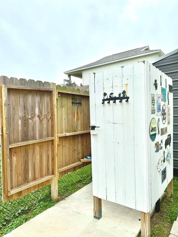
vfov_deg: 71.6
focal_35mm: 24
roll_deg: +1.5
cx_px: 89
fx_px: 165
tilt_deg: -1.4
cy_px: 118
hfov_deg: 56.8
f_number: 1.78
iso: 80
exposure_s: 1/7937
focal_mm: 6.76
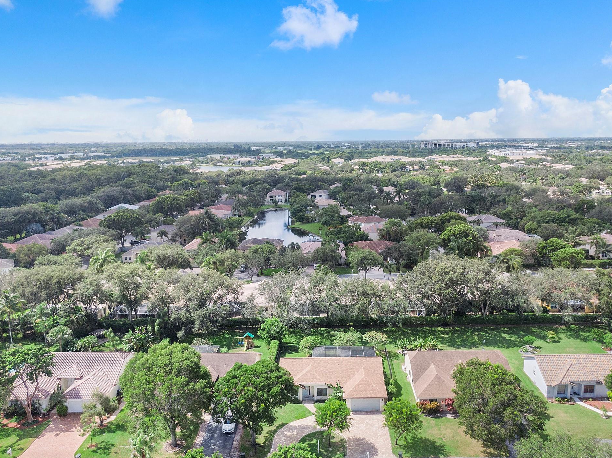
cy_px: 234
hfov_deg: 67.3
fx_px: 459
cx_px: 323
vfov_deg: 53.0
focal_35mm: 26
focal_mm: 4.39
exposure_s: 1/1600
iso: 100
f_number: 2.8
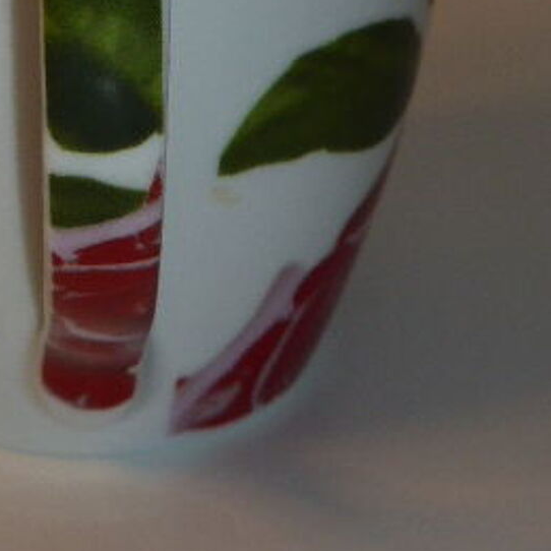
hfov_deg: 11.6
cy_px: -76
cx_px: 48
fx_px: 2701
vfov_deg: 11.5
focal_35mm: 150
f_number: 4.9
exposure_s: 1/60
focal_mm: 11.7
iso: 200
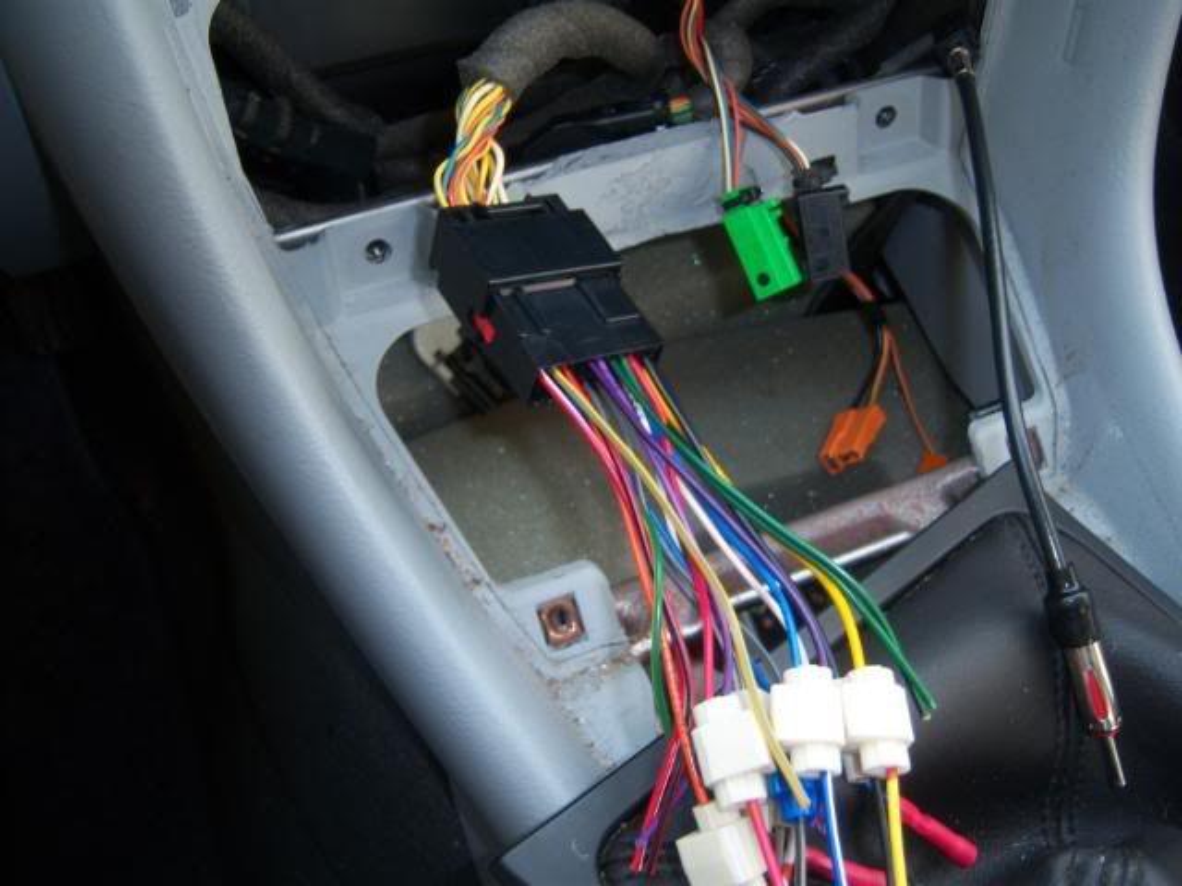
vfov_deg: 39.7
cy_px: 443
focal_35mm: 36
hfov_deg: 51.4
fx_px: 1229
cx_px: 591
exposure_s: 1/60
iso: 80
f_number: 2.8
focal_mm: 7.5
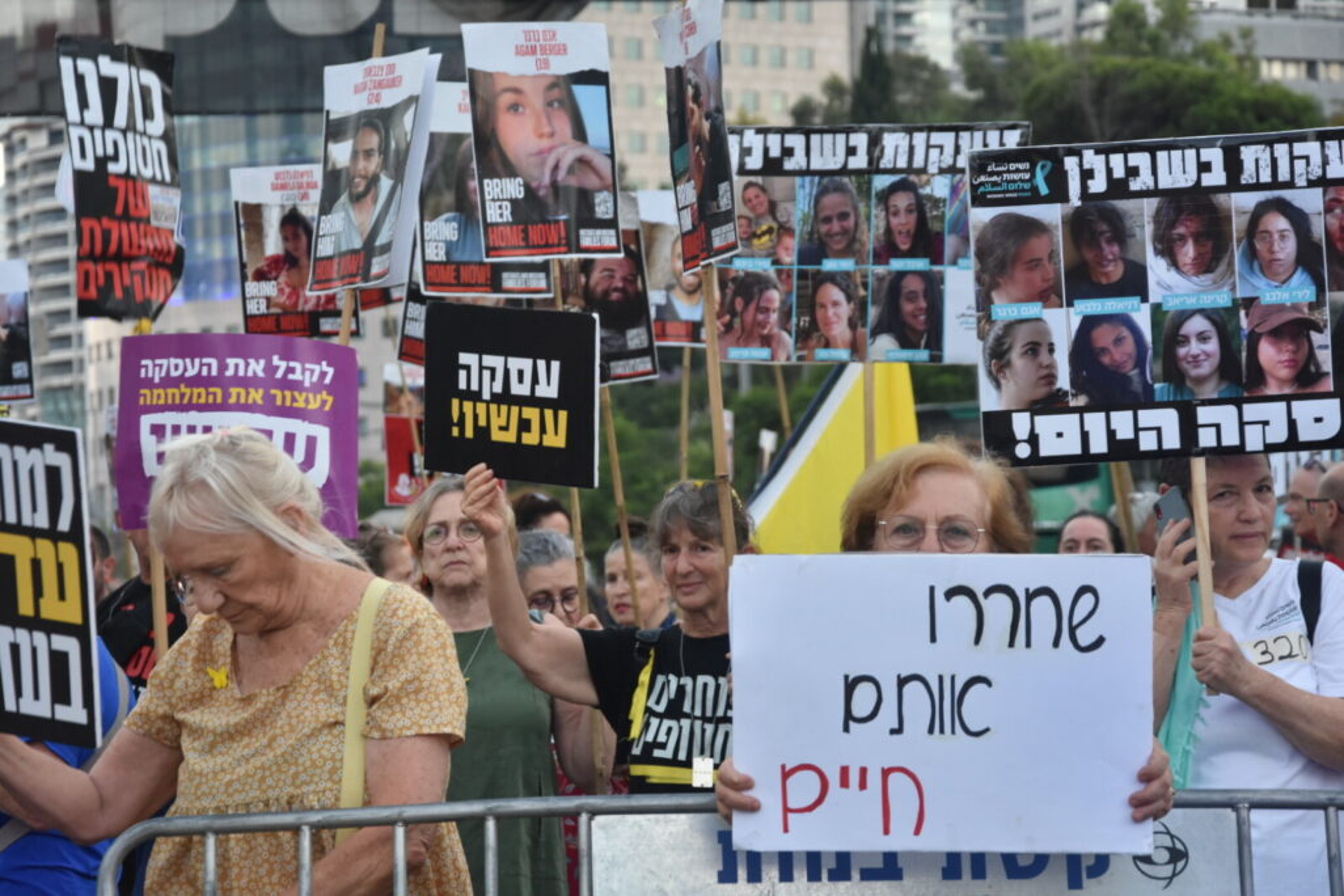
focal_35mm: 112
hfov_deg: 18.2
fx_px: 4200
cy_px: 448
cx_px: 672
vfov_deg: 12.2
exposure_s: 1/80
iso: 800
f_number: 5.3
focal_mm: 75
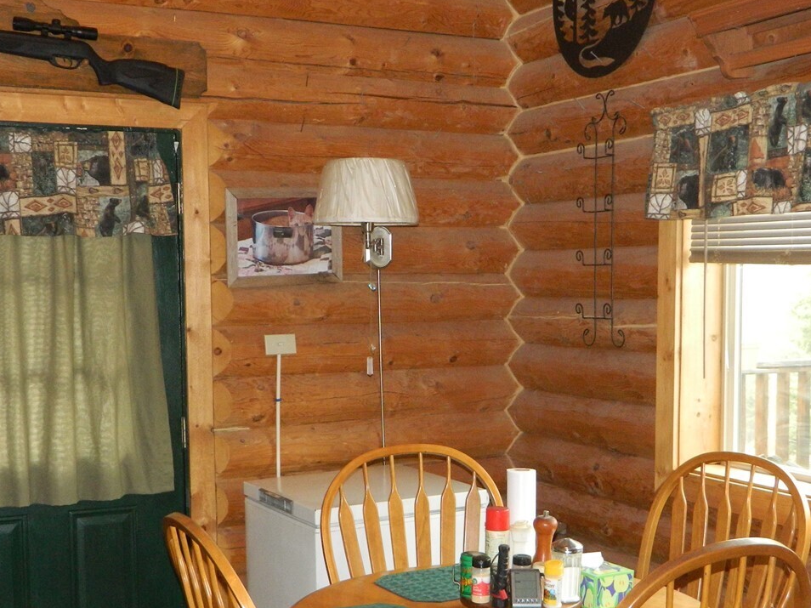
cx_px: 422
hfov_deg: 36.8
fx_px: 1218
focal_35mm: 52
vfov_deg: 27.9
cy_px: 398
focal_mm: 5.6
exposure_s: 1/30
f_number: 3.2
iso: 280
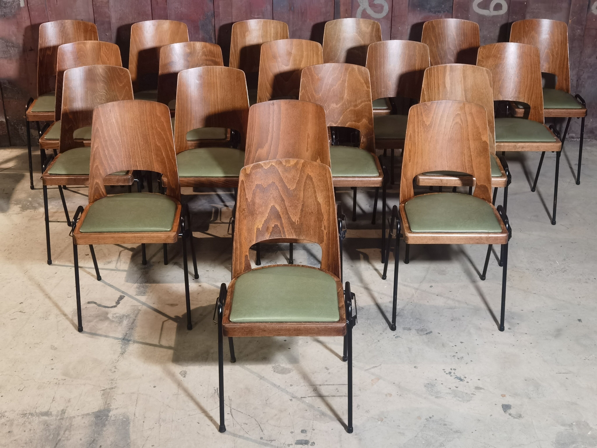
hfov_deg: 39.7
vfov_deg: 30.3
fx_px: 828
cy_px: 224
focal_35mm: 48
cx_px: 298
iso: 400
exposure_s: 1/33.3
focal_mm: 6.71
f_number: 1.9
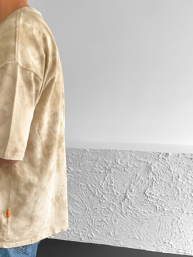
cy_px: 220
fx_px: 387
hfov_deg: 27.3
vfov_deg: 35.1
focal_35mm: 52
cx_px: 32
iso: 32
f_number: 1.8
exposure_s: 1/120
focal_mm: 3
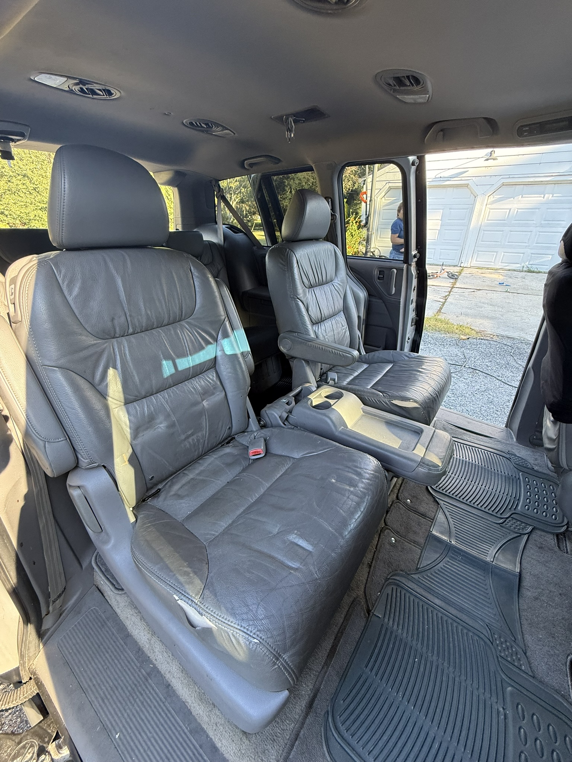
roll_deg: -1.0
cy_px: 381
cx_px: 286
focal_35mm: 14
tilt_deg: -27.0
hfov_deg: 85.7
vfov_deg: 102.1
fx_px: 308
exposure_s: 1/99
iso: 200
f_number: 2.2
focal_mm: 2.22
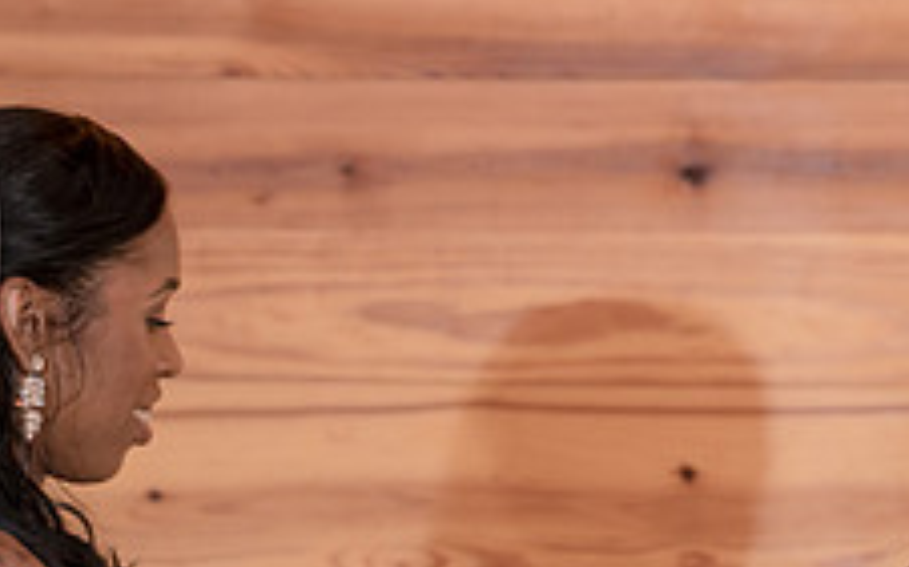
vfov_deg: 3.7
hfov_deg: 6.0
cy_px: 597
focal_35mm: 352
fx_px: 8716
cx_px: 736
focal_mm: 122
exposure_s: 1/100
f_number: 4
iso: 1600
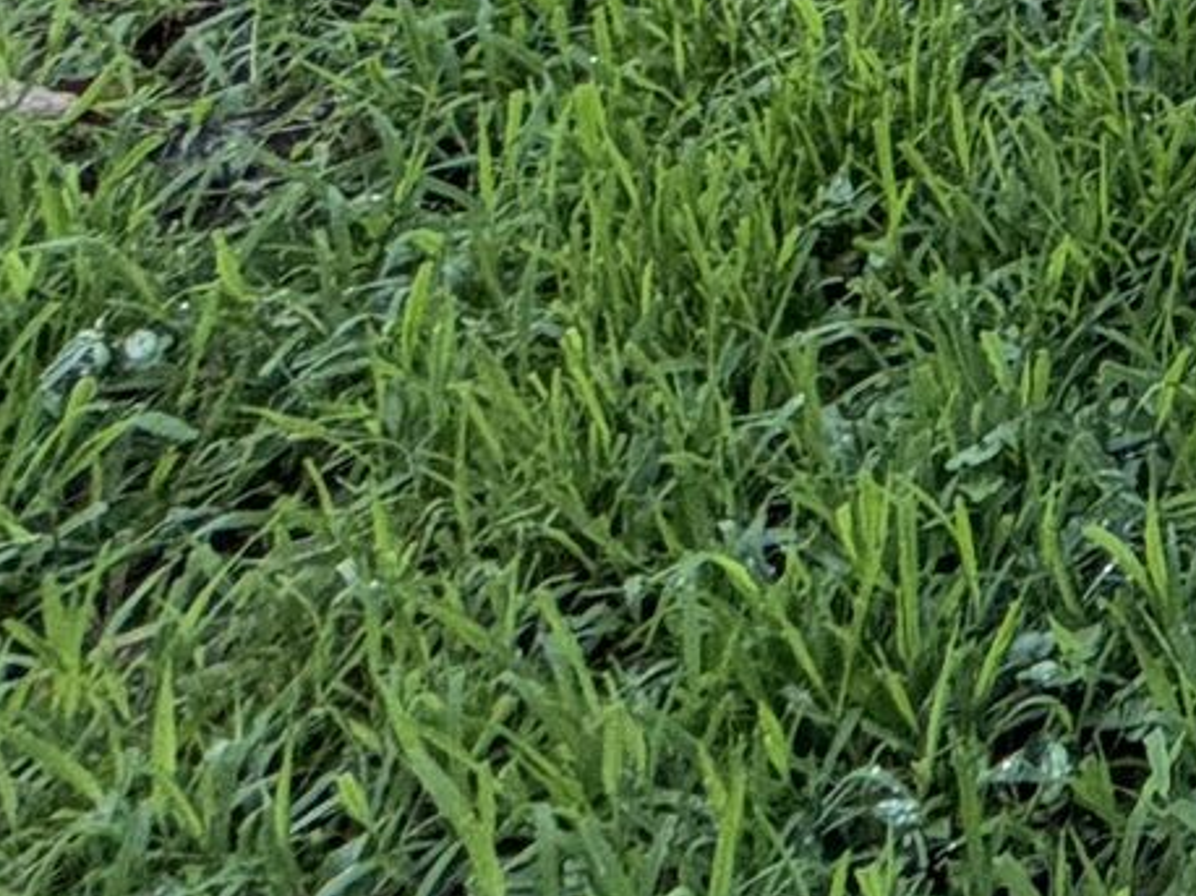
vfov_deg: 10.7
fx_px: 3246
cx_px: 3194
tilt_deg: -4.1
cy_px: -1797
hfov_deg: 12.9
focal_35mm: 94
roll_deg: -1.5
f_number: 2.2
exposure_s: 1/121
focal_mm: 2.22
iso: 100
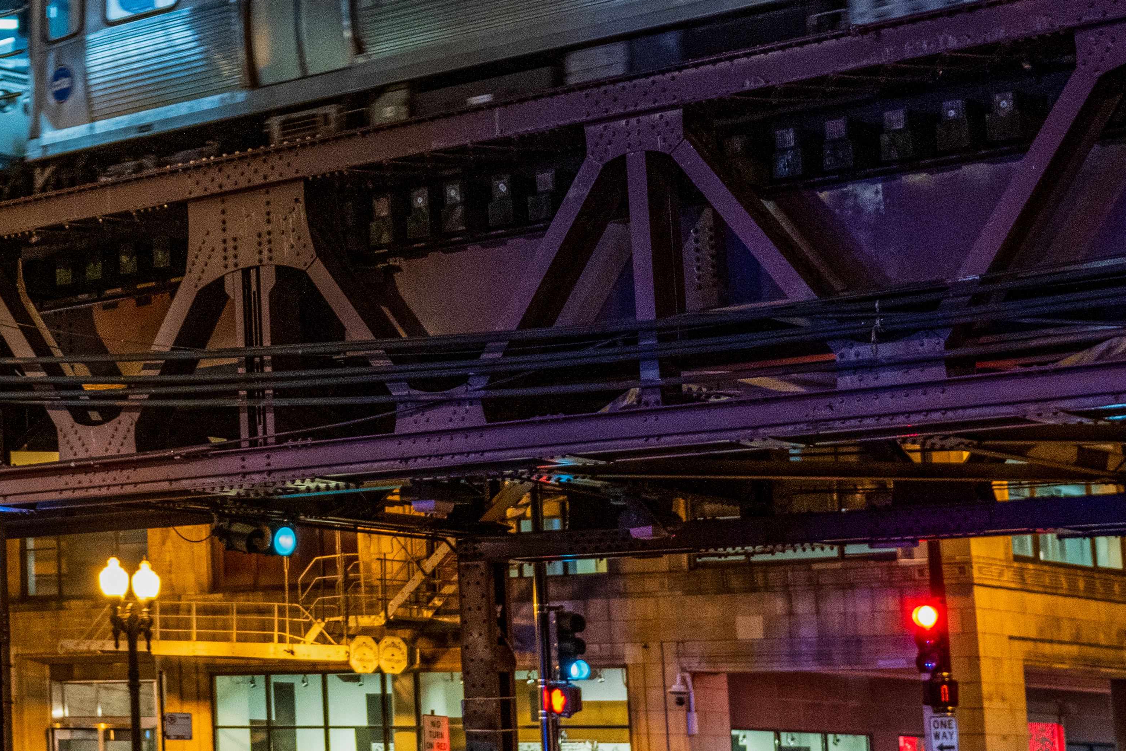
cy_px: 145
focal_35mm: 85
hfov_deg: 23.5
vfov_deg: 16.0
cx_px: 189
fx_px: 2658
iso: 1600
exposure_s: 1/60
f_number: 2.8
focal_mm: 32
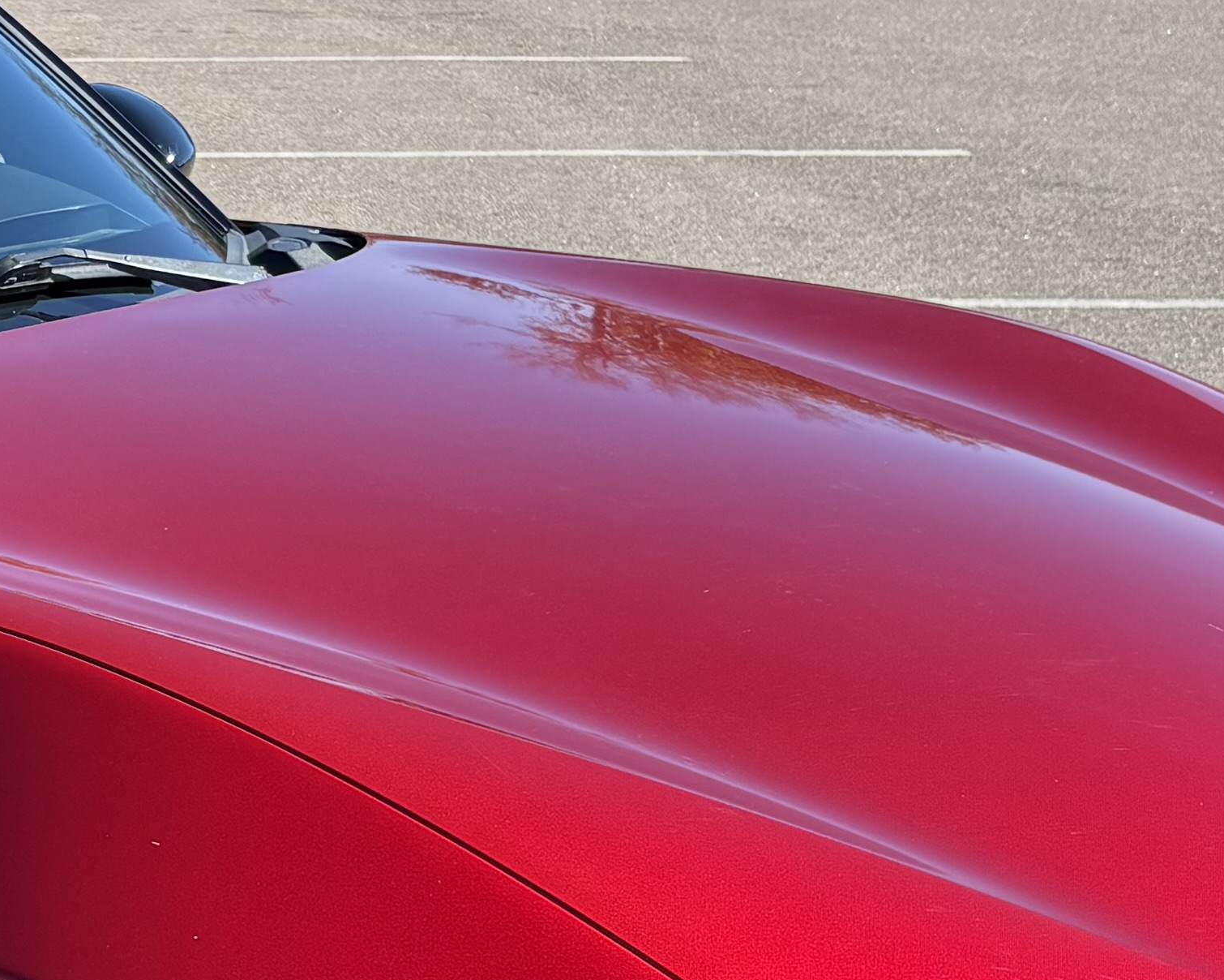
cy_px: 744
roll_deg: +0.4
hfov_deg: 19.0
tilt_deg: -16.4
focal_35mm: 96
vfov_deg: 15.9
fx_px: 3478
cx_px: -204
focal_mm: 5.96
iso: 50
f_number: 1.6
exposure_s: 1/1081
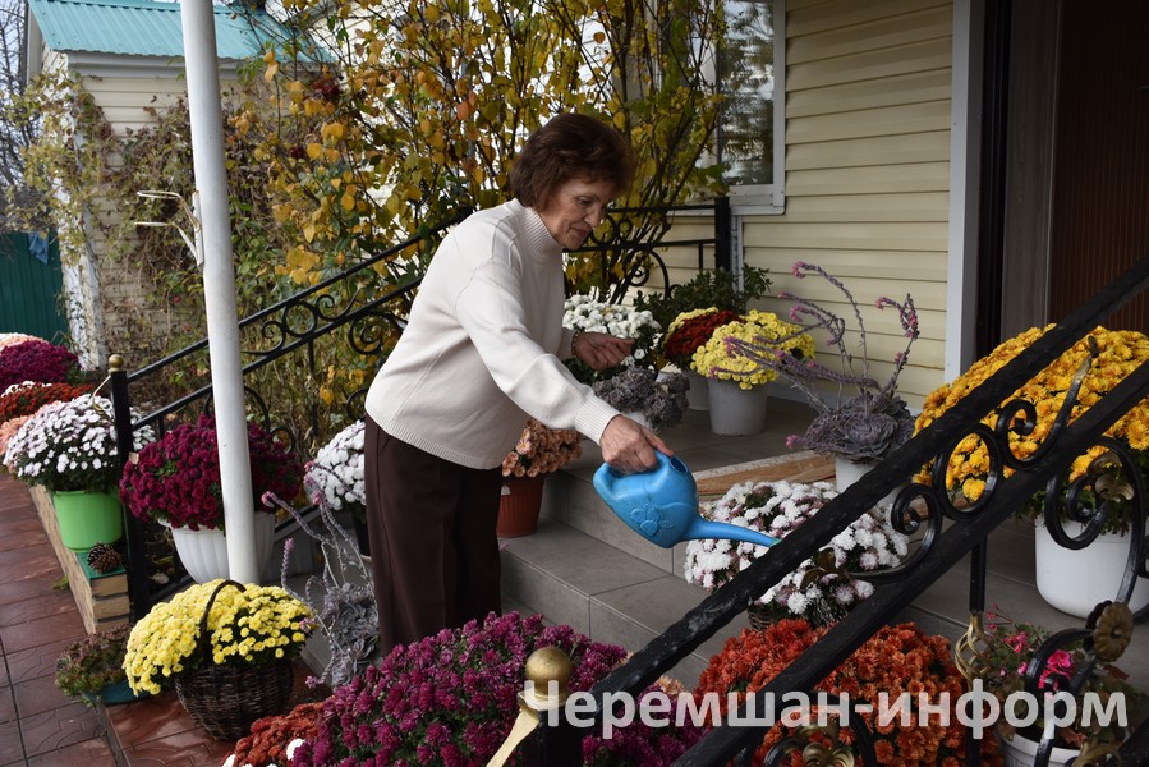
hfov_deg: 55.1
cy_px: 384
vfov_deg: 38.4
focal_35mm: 34
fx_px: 1101
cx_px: 574
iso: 220
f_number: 5.6
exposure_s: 1/250
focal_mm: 23
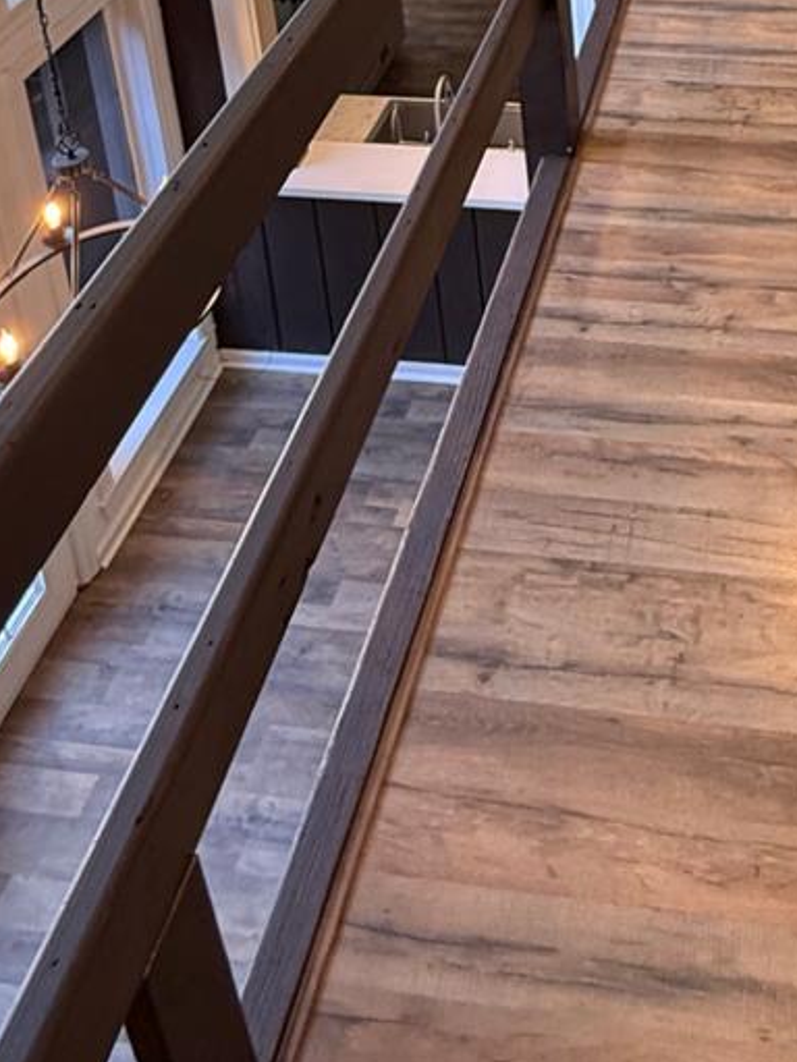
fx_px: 1259
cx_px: 682
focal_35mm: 41
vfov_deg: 34.8
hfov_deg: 33.7
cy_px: -259
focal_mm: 2.22
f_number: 2.2
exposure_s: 1/60
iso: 250
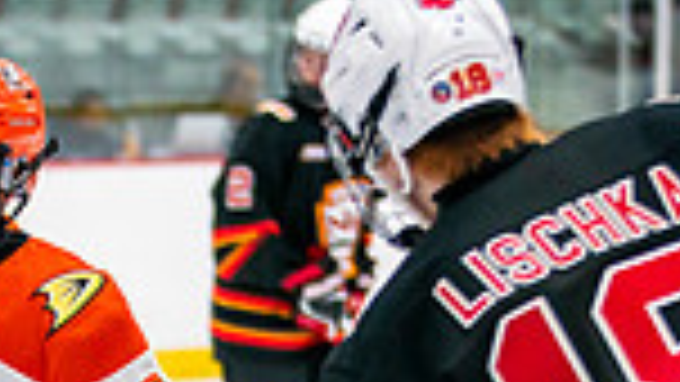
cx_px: 123
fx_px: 6997
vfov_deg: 3.1
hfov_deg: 5.6
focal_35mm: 388
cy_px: 774
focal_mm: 90
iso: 640
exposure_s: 1/640
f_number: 2.8
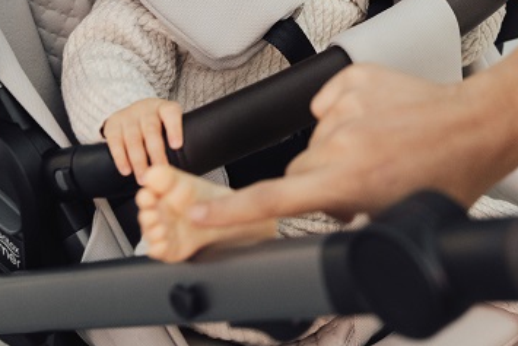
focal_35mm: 107
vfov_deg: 12.4
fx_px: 1540
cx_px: 337
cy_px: -114
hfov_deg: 19.0
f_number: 2.8
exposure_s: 1/640
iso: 1000
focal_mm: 38
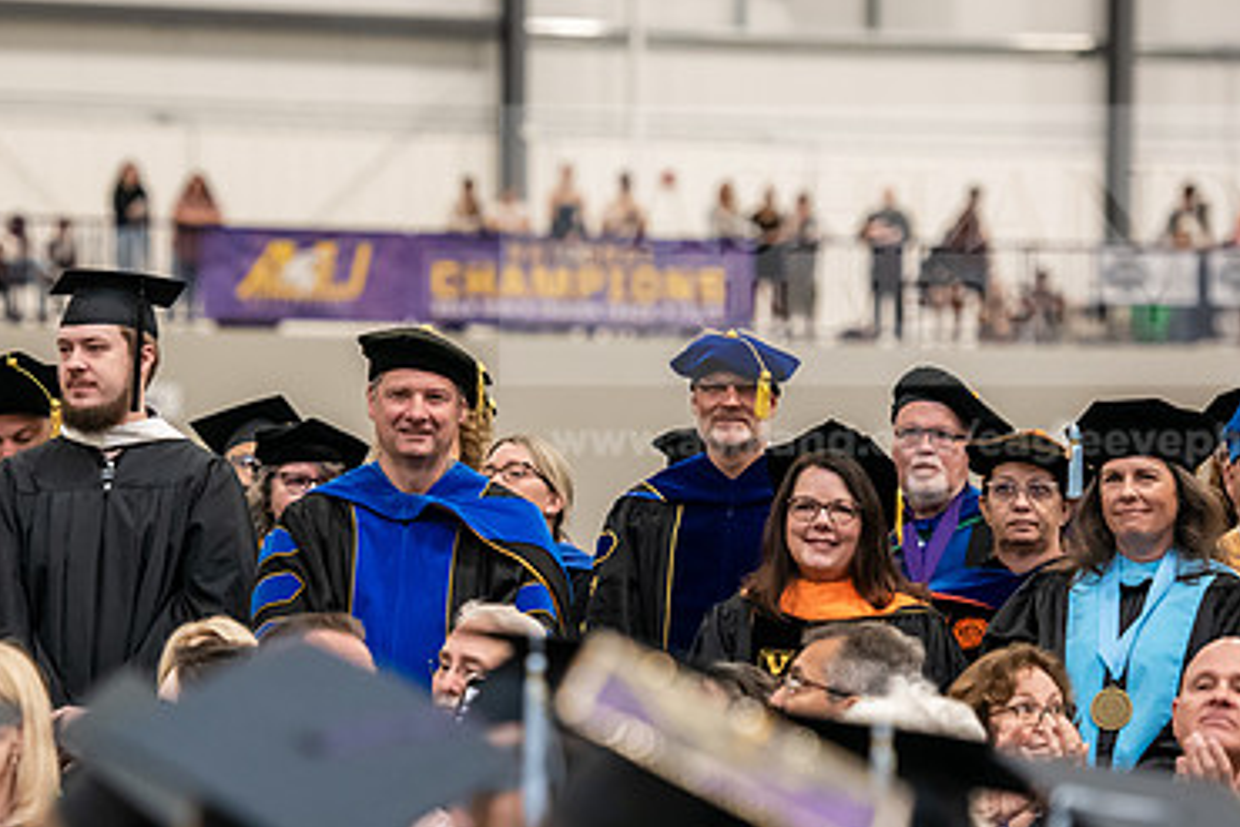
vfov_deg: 6.7
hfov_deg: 10.1
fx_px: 7029
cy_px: 511
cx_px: 399
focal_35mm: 204
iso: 3200
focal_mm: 130
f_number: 3.2
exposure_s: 1/200
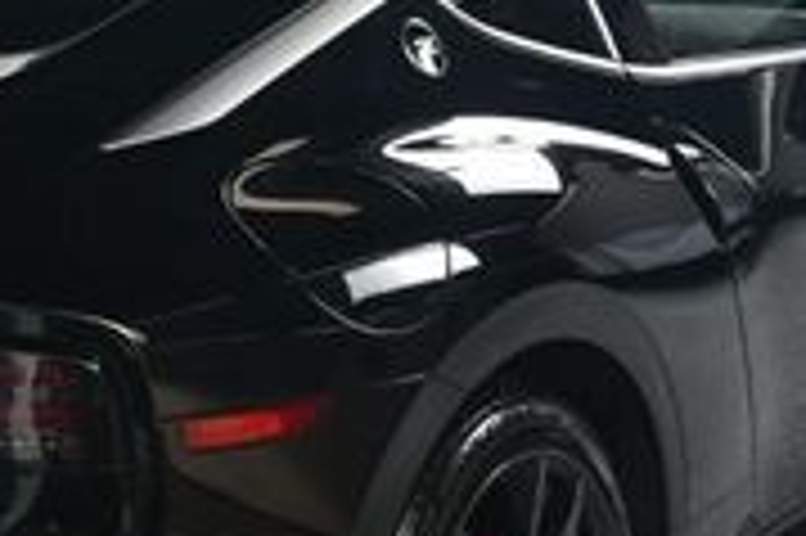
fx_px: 2639
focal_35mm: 118
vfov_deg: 11.6
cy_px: 410
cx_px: 171
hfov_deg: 17.2
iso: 100
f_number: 9
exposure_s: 1/160
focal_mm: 22
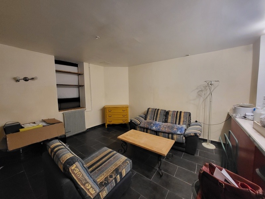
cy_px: 100
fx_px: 100
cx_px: 132
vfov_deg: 89.9
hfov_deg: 106.2
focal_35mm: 13
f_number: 2.2
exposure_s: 1/33
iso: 640
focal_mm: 1.74
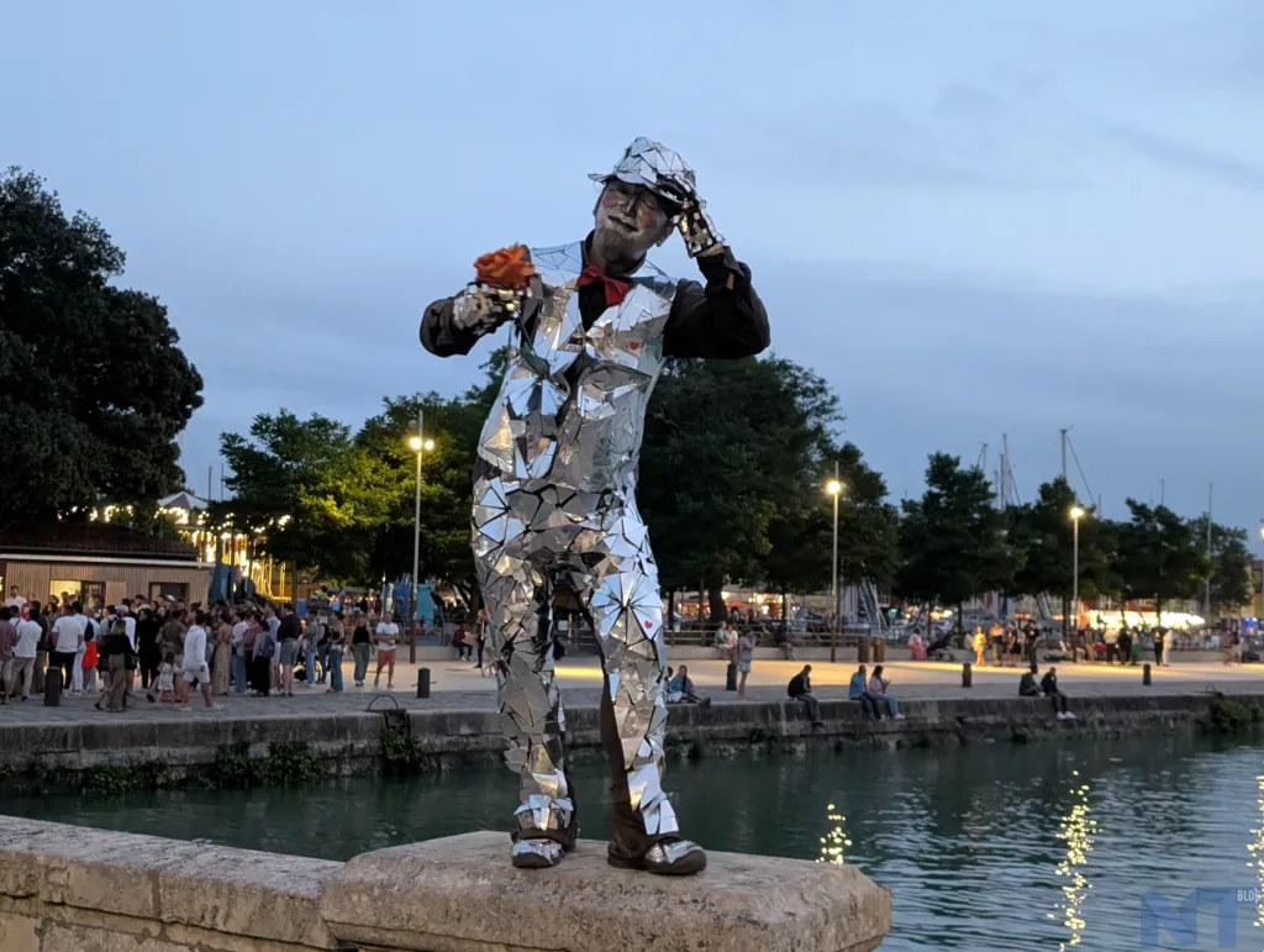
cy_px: 476
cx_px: 632
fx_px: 1792
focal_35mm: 49
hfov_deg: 38.9
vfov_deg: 29.7
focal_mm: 6.9
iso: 1213
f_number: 1.68
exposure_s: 1/79.6
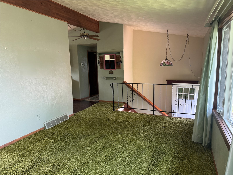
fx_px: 162
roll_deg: +0.9
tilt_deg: -8.2
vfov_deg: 56.8
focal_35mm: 24
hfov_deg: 71.6
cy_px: 88
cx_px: 116
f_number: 1.78
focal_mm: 6.76
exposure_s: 1/121
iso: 200
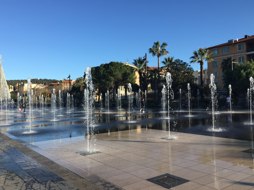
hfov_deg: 58.3
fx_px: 227
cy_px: 96
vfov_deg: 45.4
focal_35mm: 31
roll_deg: +1.7
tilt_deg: +1.2
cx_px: 126
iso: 32
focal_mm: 4.15
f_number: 2.2
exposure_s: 1/1163
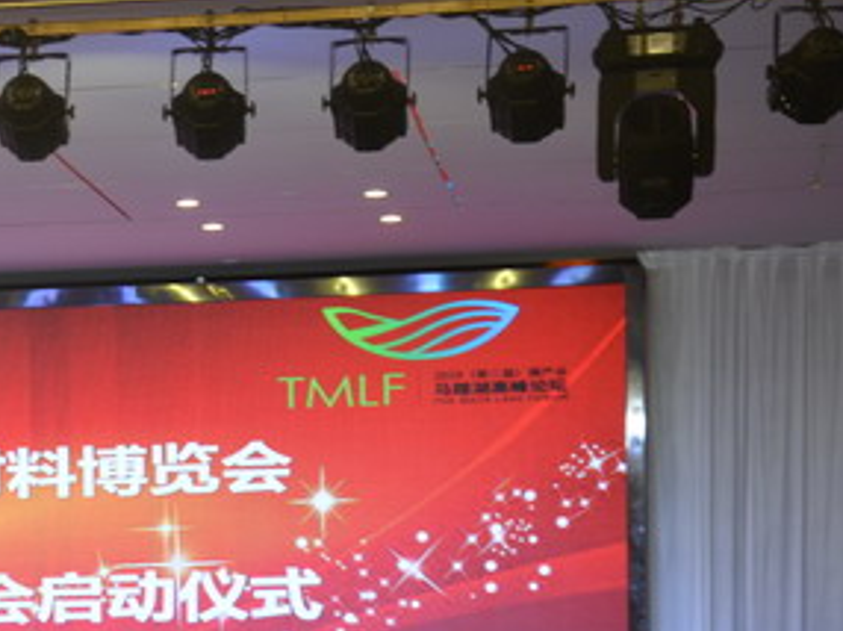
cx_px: -94
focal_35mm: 155
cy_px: 588
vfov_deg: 9.5
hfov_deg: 12.5
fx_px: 3772
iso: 720
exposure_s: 1/60
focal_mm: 48
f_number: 4.8
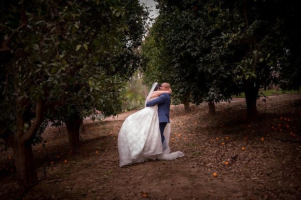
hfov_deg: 48.5
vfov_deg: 33.4
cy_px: 100
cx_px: 150
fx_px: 334
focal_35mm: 40
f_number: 2
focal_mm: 40
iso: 100
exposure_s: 1/80
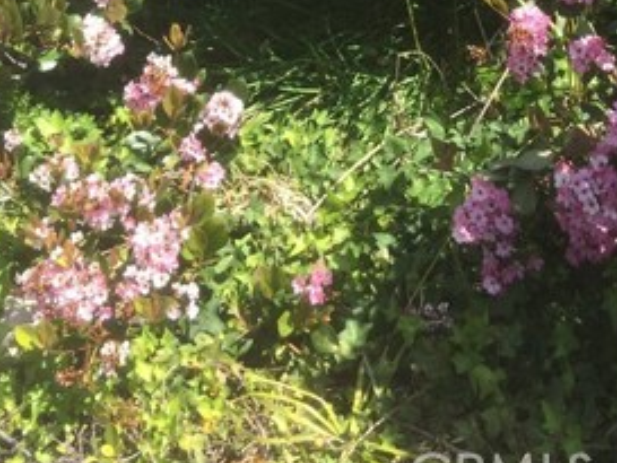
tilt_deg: -9.9
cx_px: 328
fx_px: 1213
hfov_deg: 28.5
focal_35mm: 68
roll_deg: -1.3
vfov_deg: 19.1
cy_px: -217
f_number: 2.2
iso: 32
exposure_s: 1/1244
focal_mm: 4.15
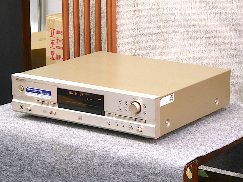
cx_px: 122
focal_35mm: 115
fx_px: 807
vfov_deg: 12.9
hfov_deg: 17.1
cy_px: 91
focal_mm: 20.6
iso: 200
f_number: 5.1
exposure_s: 1/4
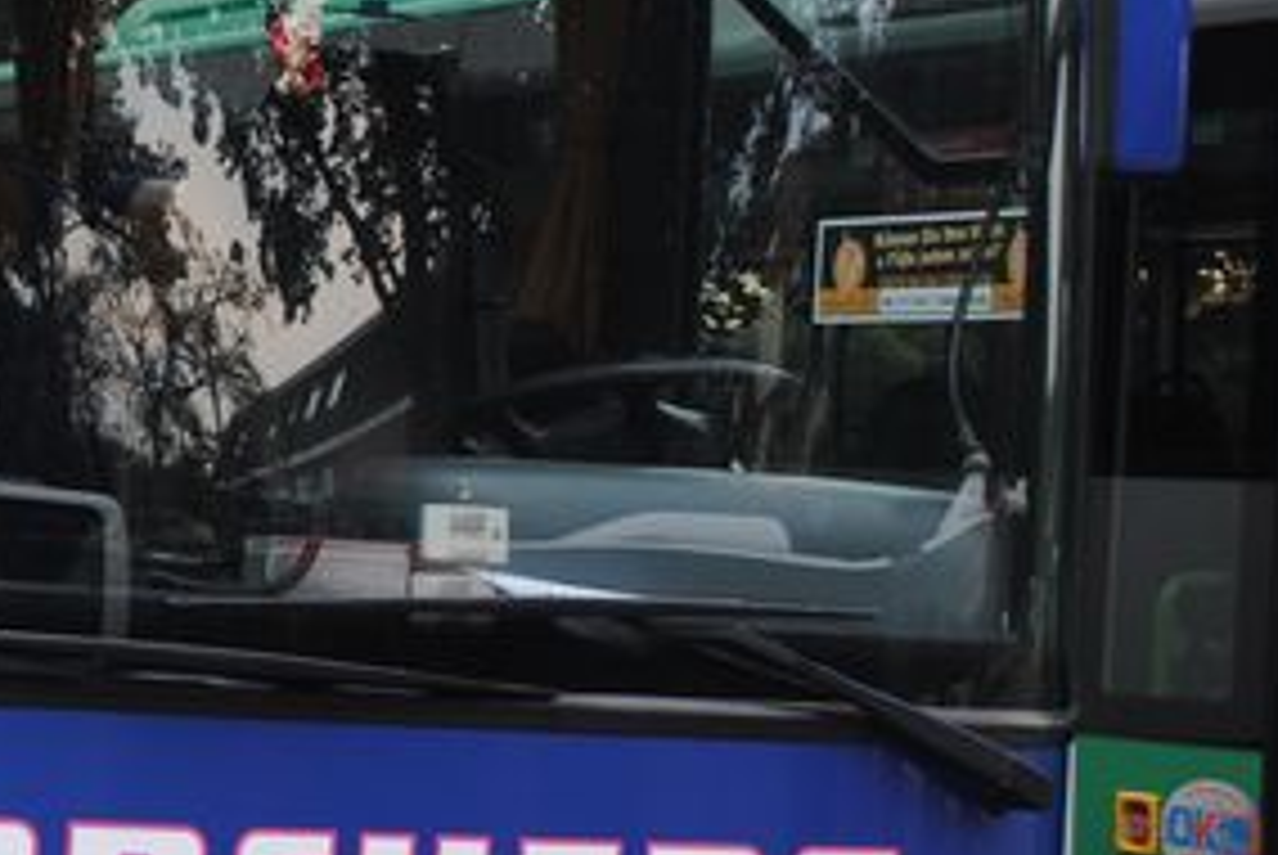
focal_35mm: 110
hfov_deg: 17.8
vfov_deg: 12.5
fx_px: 3909
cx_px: -171
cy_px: 378
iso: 200
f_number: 5.6
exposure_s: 1/125
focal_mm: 26
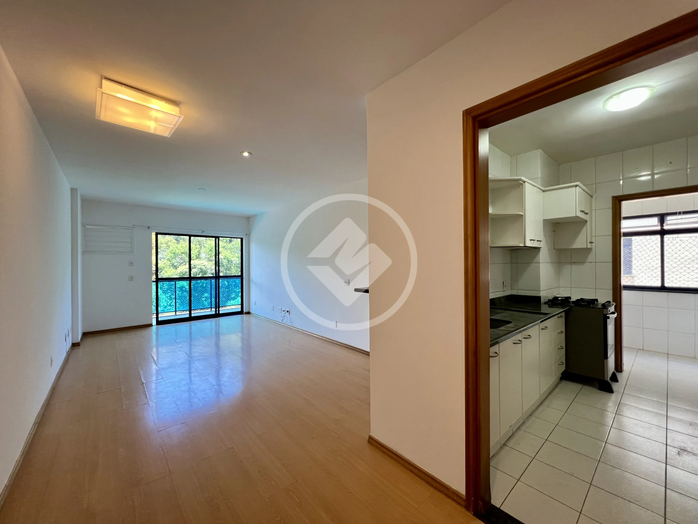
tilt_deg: -0.4
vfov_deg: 89.9
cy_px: 262
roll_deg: +0.8
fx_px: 262
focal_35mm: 13
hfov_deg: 106.2
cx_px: 349
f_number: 1.8
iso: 160
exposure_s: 1/60
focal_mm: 1.57
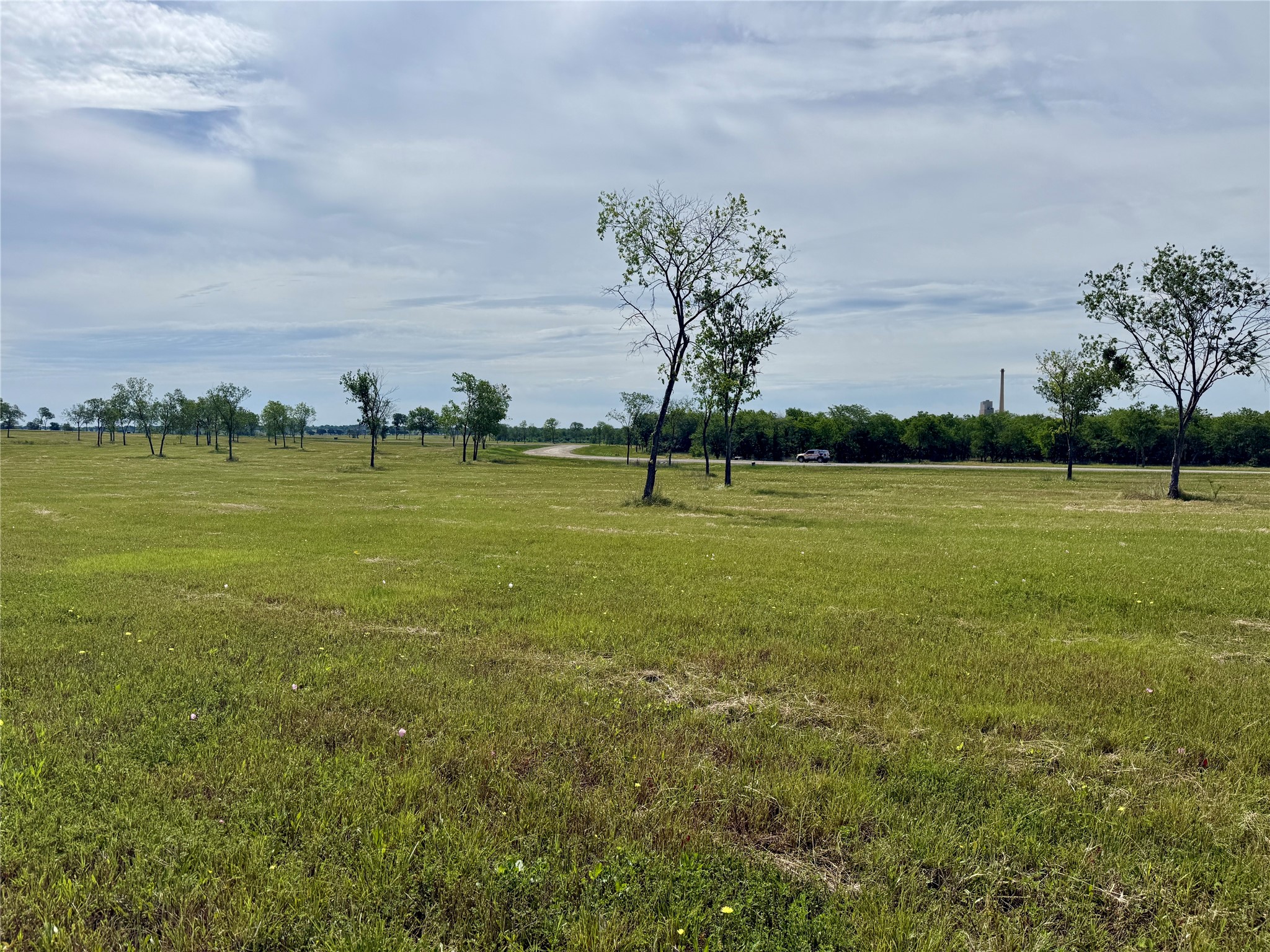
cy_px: 476
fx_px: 881
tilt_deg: -2.8
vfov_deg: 56.8
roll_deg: +0.0
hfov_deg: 71.6
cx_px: 635
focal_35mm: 24
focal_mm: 6.76
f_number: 1.78
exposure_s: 1/11905
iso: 80
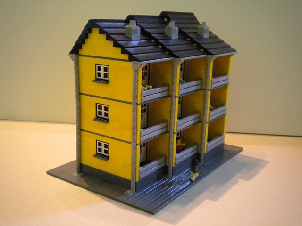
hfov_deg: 45.8
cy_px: 113
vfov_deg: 35.1
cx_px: 151
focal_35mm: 41
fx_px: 358
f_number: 3.5
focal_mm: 7.4
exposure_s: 1/38.1
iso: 800
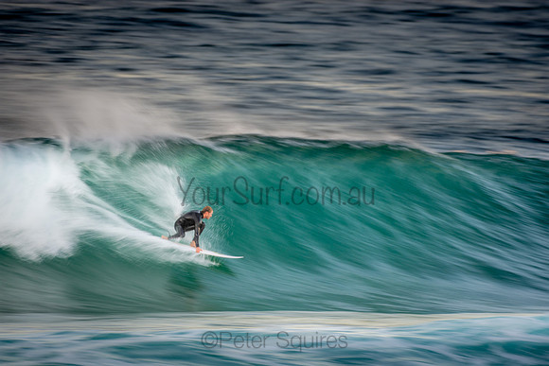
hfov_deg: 2.7
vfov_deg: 1.8
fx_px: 11440
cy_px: 183
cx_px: 274
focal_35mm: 750
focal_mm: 500
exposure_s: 1/25
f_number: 5.6
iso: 100
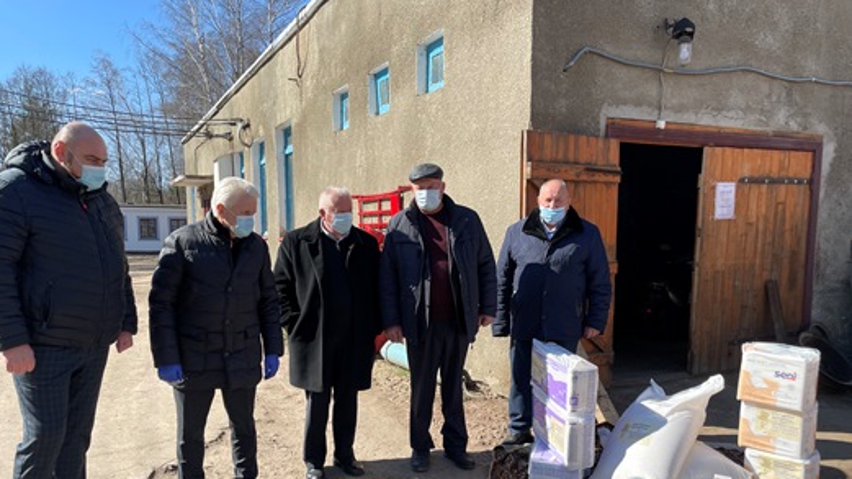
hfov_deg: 66.1
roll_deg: +0.4
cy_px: 316
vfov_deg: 39.7
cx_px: 421
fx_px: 655
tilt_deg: -6.1
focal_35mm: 29
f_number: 1.6
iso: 32
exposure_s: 1/1742
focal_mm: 4.2
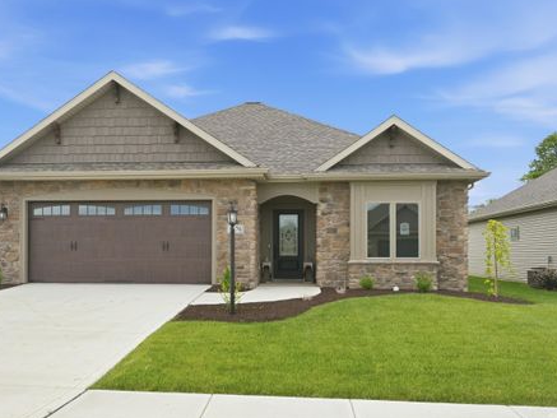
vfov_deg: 43.0
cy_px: 208
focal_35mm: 33
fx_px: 531
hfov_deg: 55.2
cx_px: 250
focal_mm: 20
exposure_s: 1/4000
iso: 2000
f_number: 4
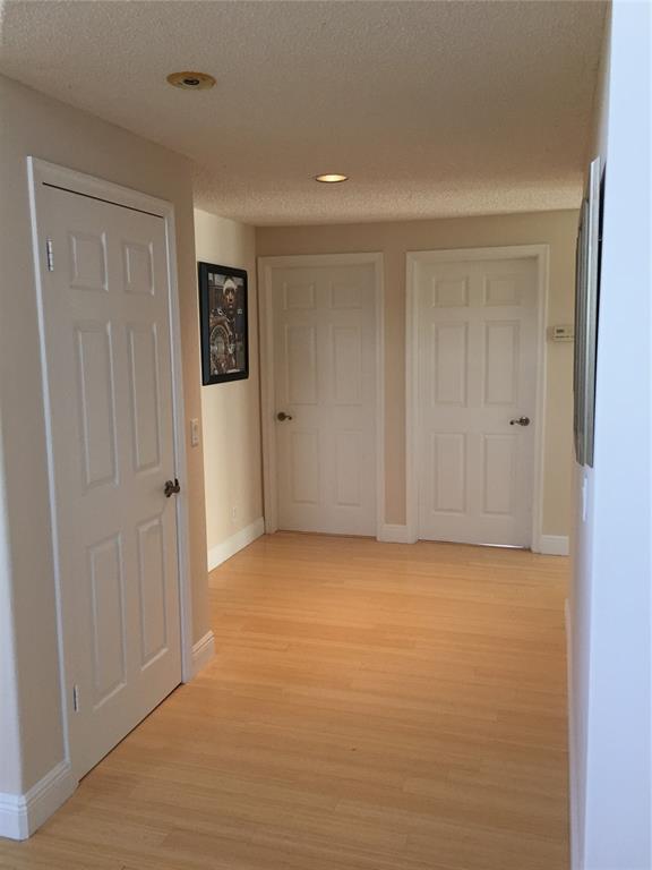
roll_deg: +1.4
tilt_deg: -7.9
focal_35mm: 29
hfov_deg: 48.2
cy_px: 435
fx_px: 728
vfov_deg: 61.7
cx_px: 326
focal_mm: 4.15
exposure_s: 1/30
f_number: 2.2
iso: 50
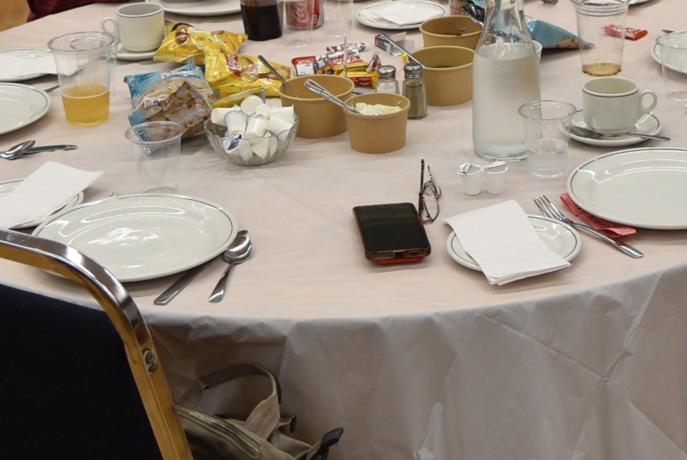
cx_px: 454
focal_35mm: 87
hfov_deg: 23.3
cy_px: -16
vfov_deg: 15.4
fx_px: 1662
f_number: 4
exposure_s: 1/60
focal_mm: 20
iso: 400
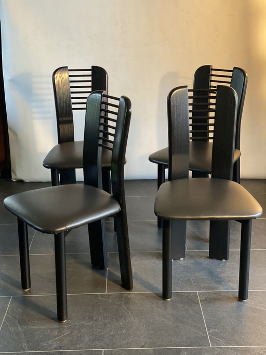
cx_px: 133
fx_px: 533
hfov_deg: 28.0
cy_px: 178
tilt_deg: -18.9
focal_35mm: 52
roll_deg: +0.9
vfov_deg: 36.8
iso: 320
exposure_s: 1/25
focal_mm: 6
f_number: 2
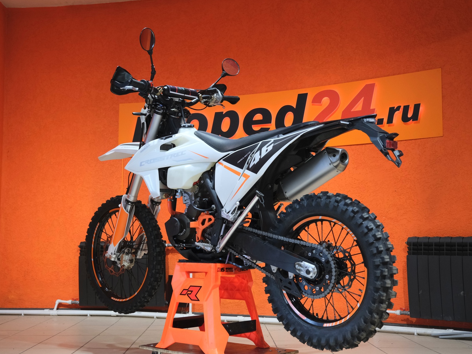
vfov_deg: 32.2
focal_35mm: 45
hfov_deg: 42.0
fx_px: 613
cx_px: 216
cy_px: 175
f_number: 4
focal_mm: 27.5
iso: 1600
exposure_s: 1/100
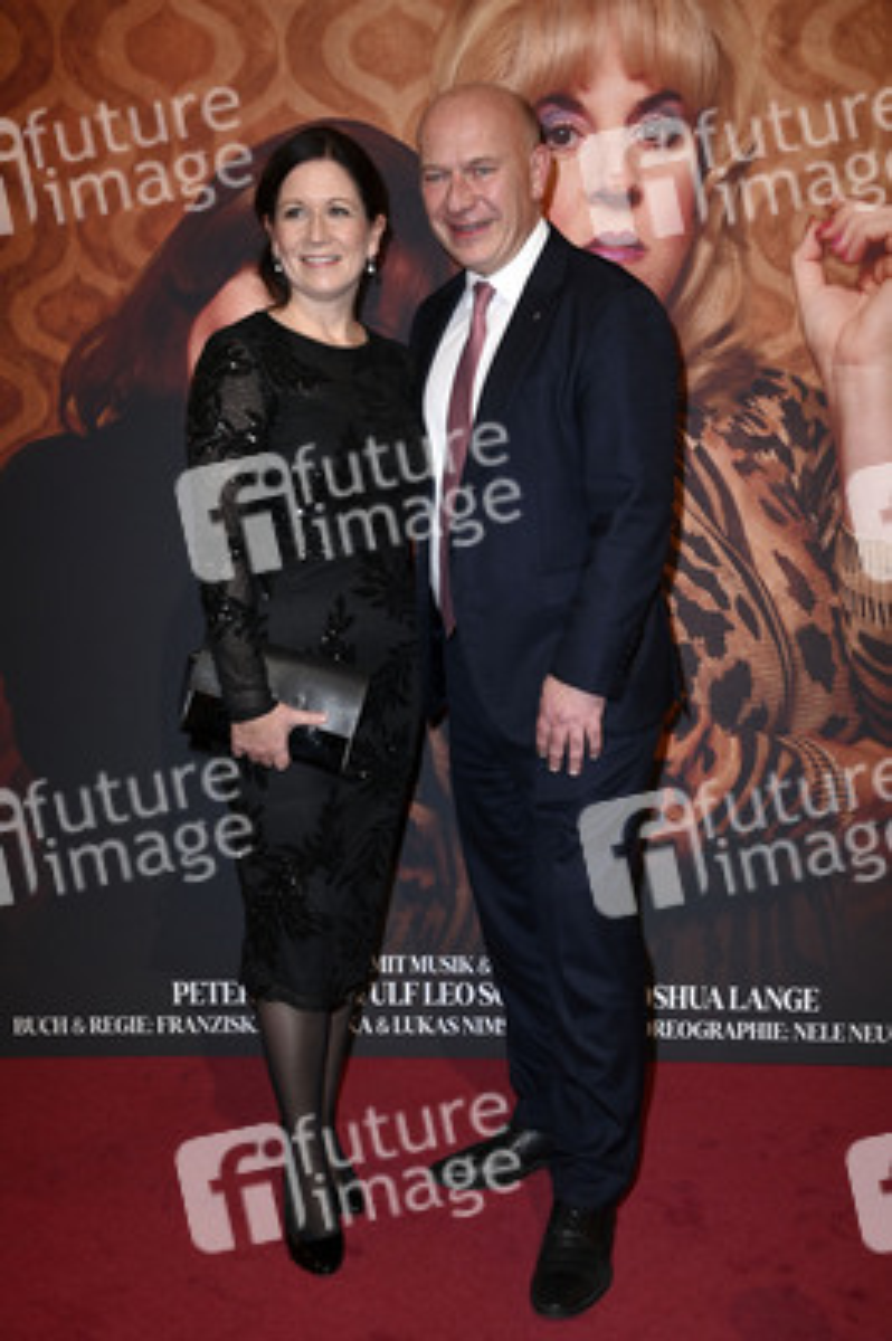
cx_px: 446
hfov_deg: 28.0
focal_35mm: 48
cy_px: 670
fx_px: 1787
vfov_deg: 41.1
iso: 1250
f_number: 5.6
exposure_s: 1/250
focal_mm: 48
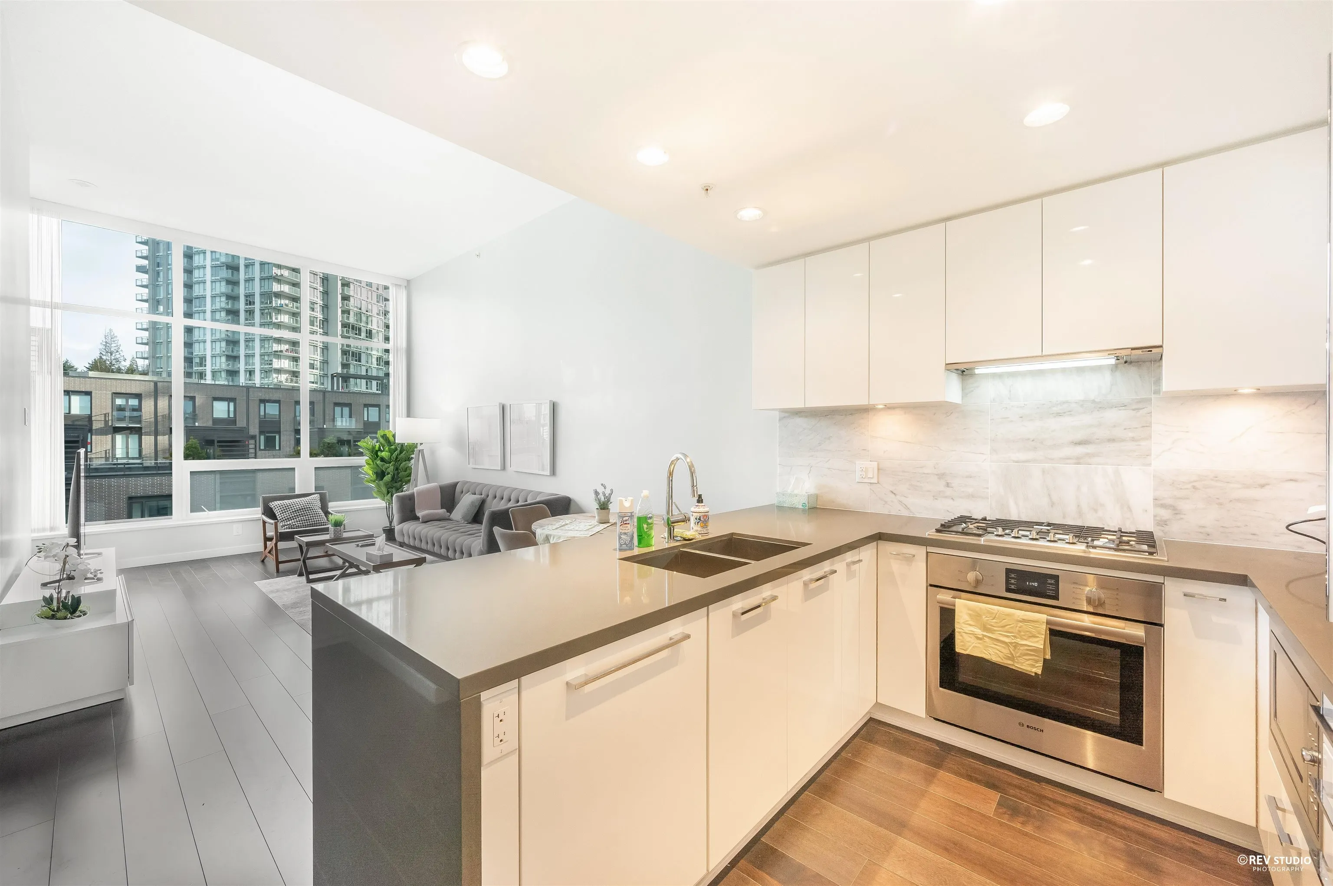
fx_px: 518
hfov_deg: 104.3
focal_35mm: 14
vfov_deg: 81.1
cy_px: 443
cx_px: 666
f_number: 11
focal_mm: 14
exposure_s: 1/15
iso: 100
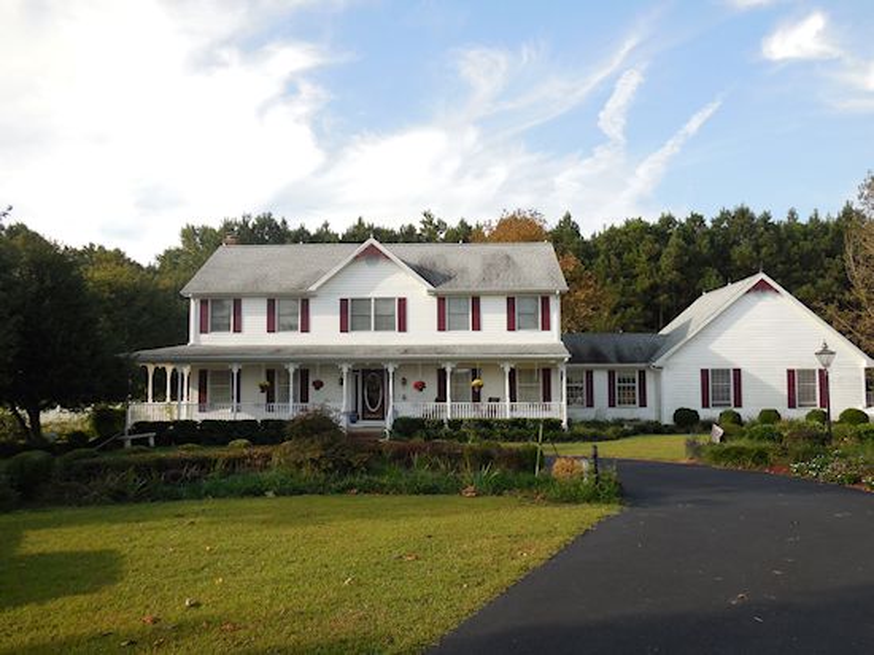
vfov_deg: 46.8
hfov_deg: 60.0
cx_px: 437
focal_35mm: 30
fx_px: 757
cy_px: 328
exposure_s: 1/500
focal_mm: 5.3
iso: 125
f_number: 3.2
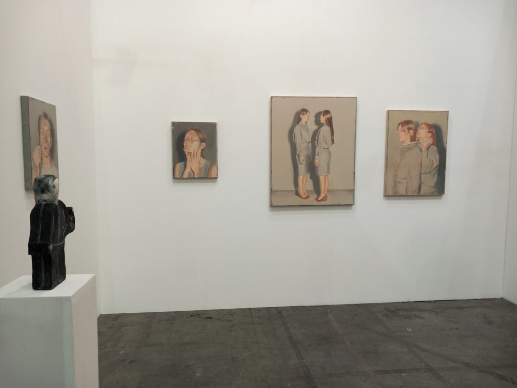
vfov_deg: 51.4
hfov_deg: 65.3
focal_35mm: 27
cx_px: 258
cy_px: 194
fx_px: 403
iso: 50
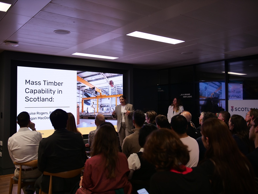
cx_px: 129
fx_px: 239
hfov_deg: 56.8
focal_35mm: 32
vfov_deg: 44.2
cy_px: 97
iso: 200
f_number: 1.8
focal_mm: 16
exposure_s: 1/200
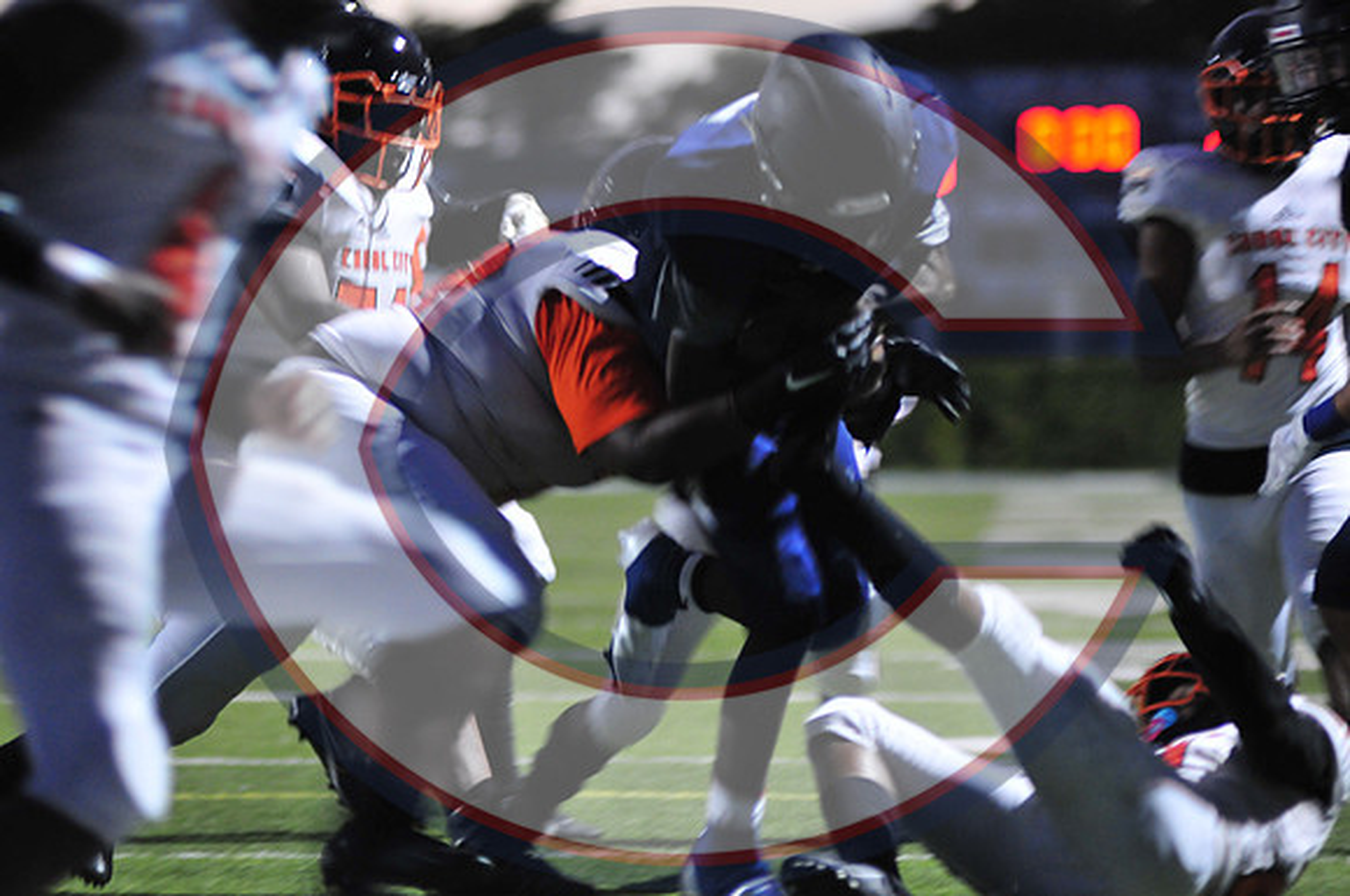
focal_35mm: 232
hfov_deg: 8.9
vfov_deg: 5.9
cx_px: 675
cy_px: 448
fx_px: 8707
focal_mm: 155
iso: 1600
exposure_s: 1/125
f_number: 2.8
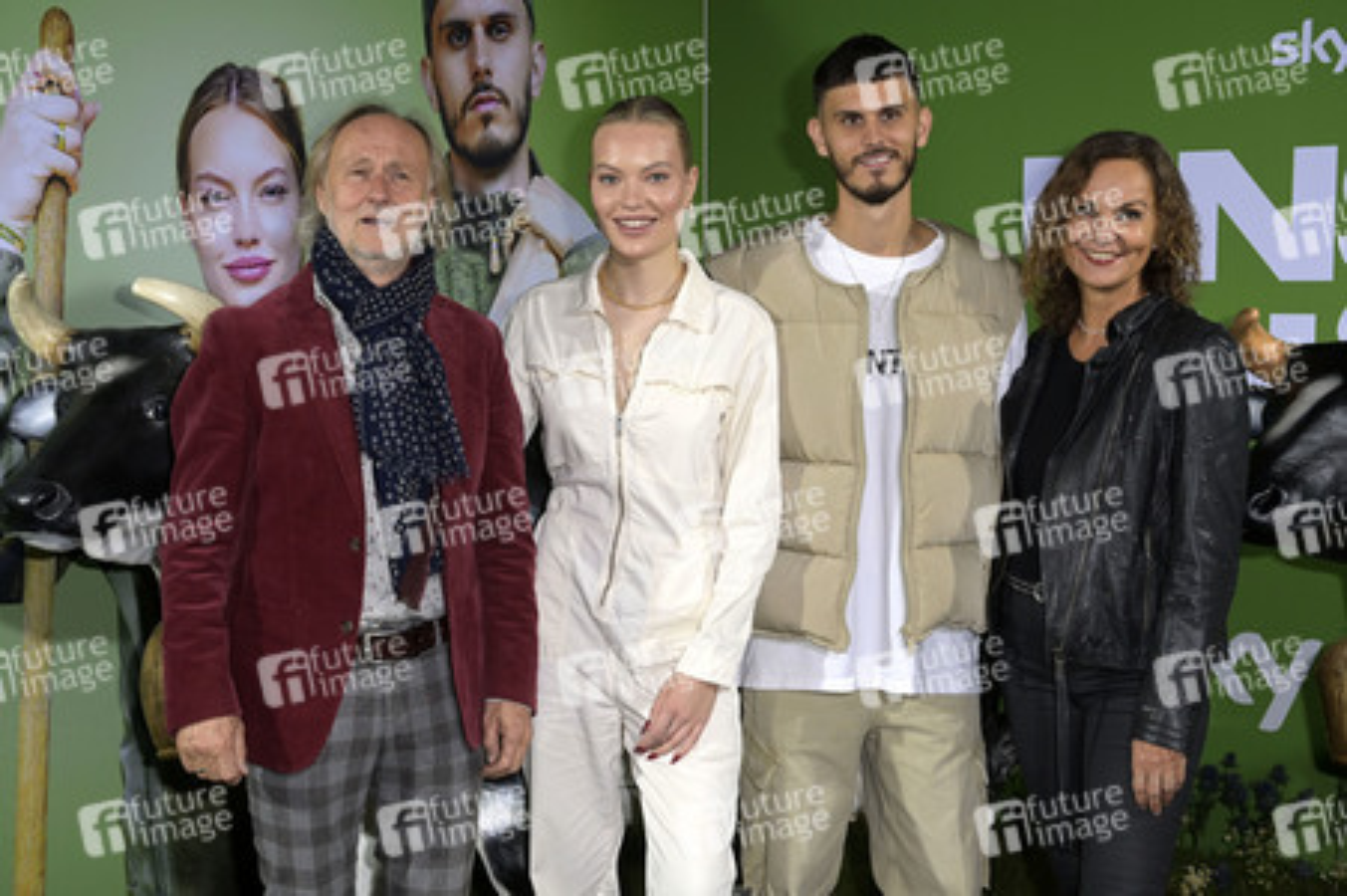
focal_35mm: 55
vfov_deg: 24.6
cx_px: 674
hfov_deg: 36.3
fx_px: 2056
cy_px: 448
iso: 2500
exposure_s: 1/250
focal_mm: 55
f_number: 5.6
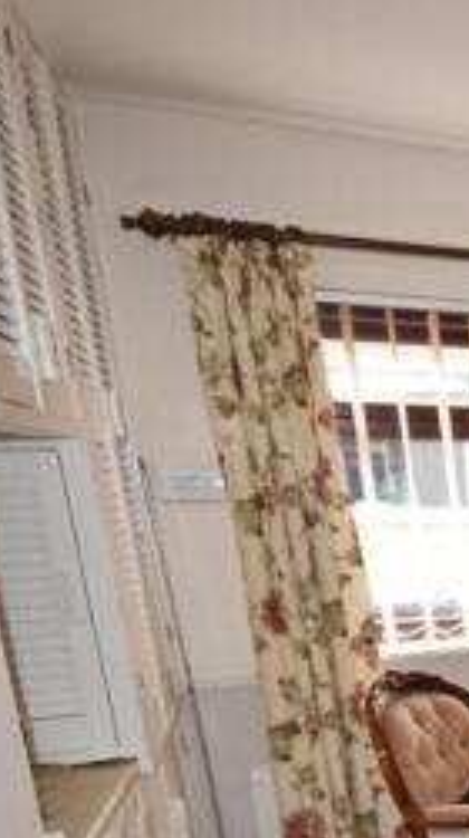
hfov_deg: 17.5
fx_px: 1007
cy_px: 719
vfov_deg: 42.3
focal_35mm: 45
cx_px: 970
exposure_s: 1/125
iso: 800
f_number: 5.6
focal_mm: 11
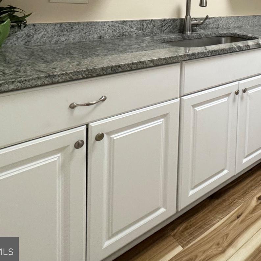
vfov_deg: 44.8
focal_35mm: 32
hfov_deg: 42.4
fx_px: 273
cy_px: 11
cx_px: 274
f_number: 2.2
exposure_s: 1/60
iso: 200
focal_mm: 2.22
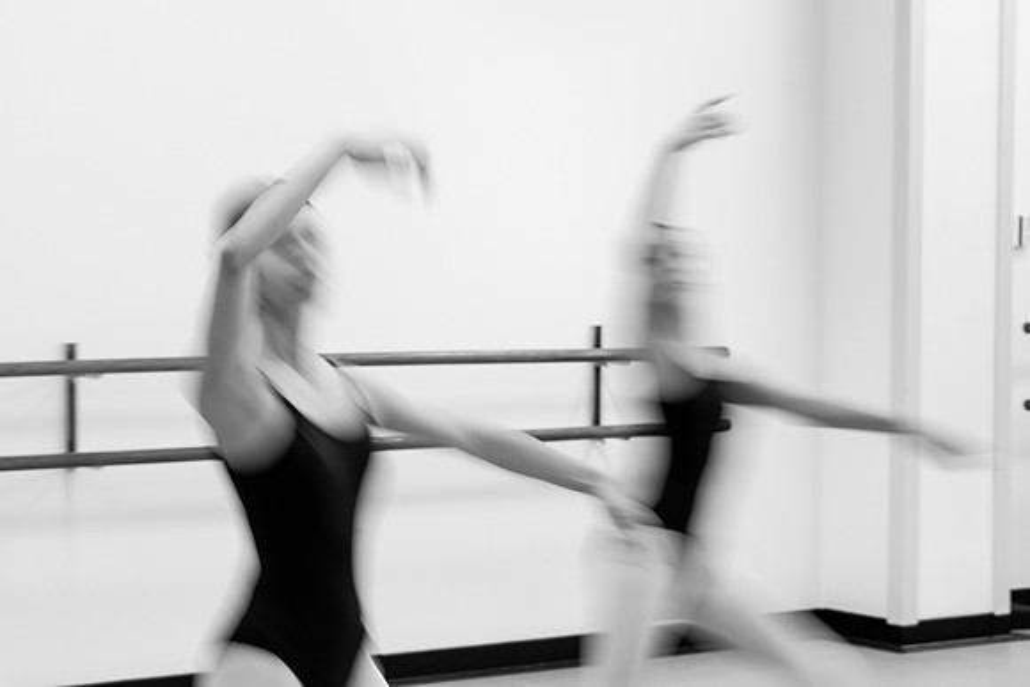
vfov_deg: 11.8
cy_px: 312
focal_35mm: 117
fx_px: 3338
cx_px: 458
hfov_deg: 17.5
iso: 1400
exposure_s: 1/13
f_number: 10
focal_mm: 105
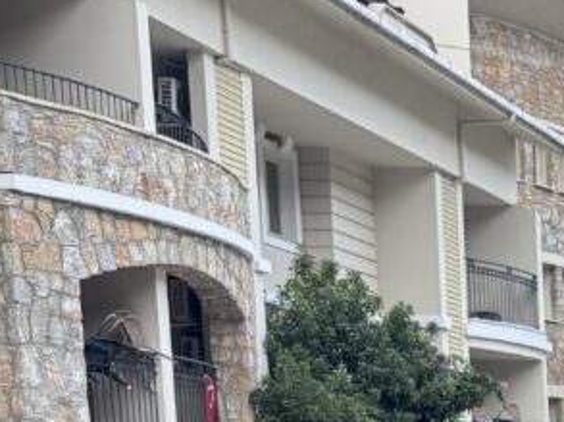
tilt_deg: -9.8
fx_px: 1709
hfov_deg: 15.3
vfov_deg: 12.4
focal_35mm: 105
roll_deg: -0.4
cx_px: 1101
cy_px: 856
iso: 125
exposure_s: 1/121
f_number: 1.78
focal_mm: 6.76
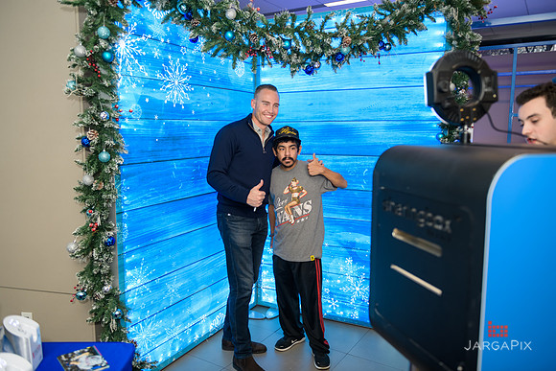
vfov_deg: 46.4
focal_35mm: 28
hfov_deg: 65.5
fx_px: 433
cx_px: 278
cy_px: 186
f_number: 3.2
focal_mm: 28
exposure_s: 1/125
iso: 400
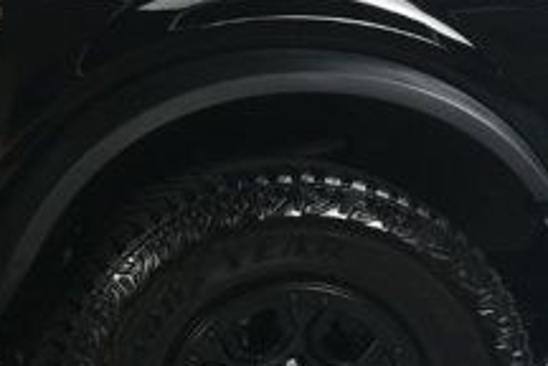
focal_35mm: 185
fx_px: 2816
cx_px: -586
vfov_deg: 7.4
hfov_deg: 10.2
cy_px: 25
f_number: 10
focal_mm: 26
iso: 100
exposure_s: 1/160
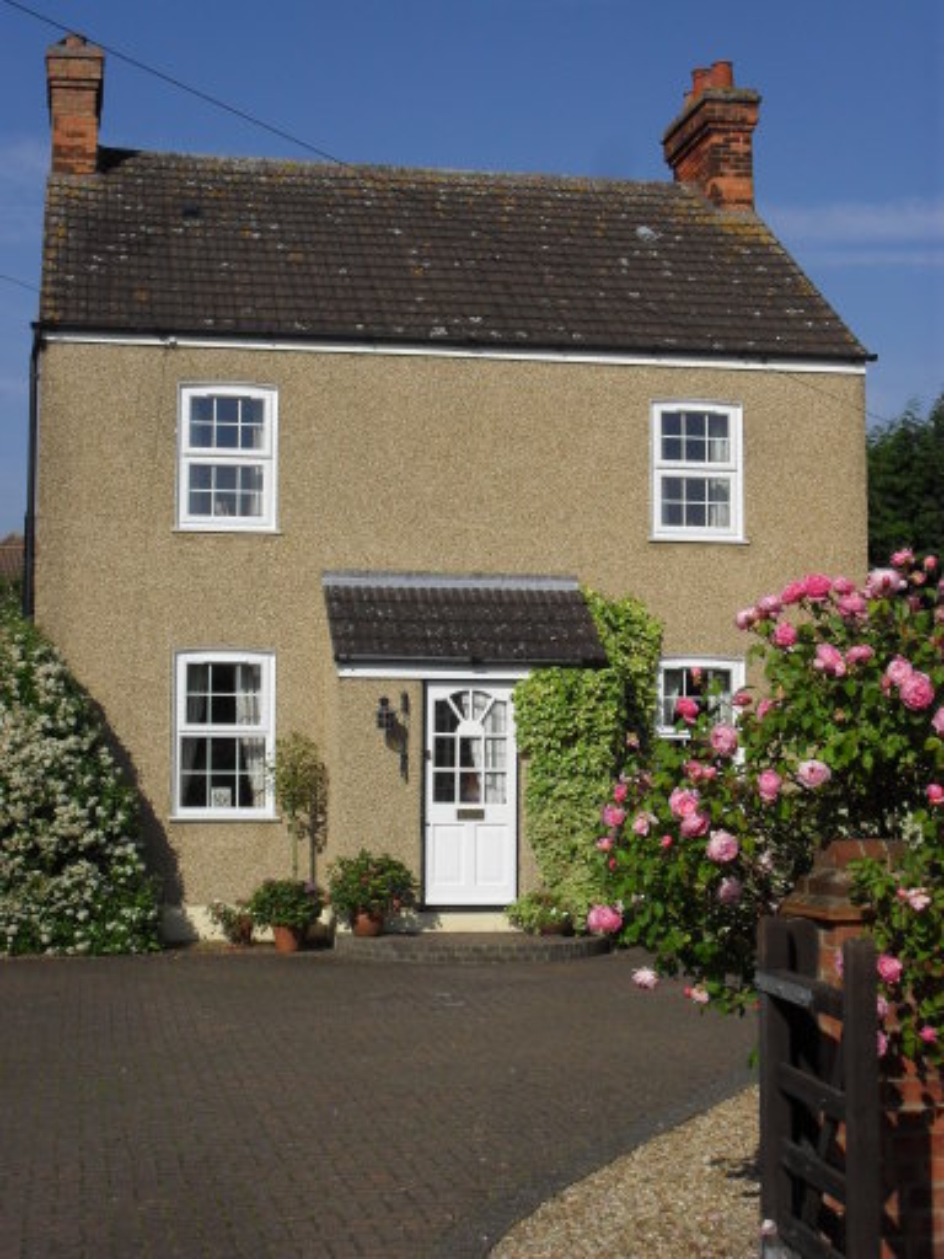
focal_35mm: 57
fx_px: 2073
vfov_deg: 33.8
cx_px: 472
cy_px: 630
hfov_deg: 25.7
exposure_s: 1/250
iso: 100
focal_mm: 10.1
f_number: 10.9
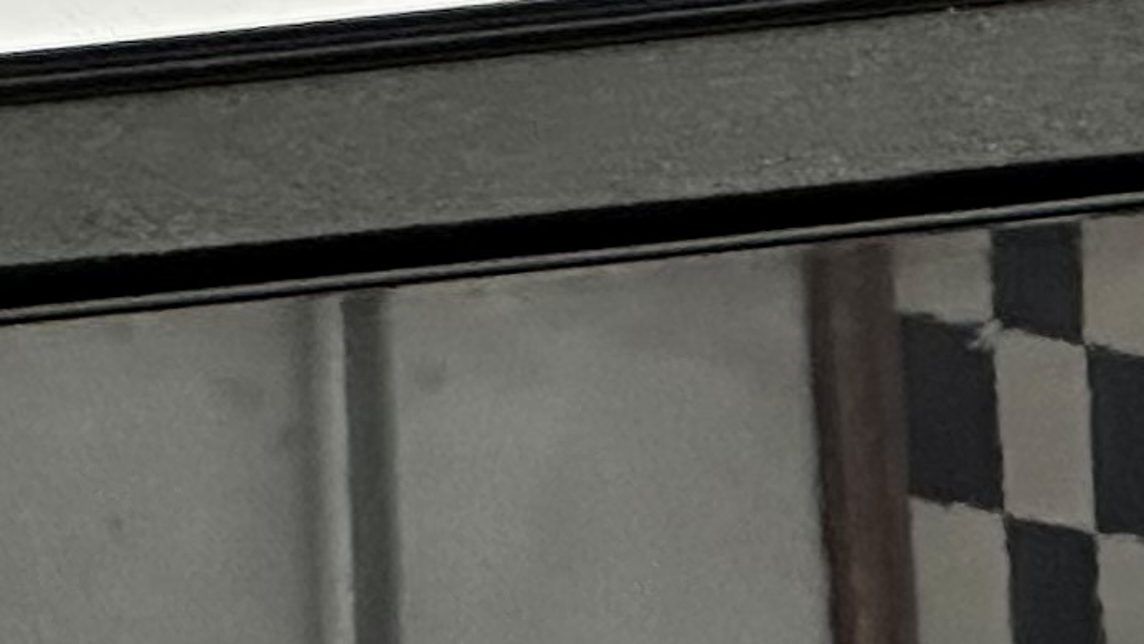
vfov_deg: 2.5
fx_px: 14805
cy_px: 1636
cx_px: 2562
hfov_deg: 4.3
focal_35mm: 488
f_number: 2.8
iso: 250
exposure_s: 1/63
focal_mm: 9
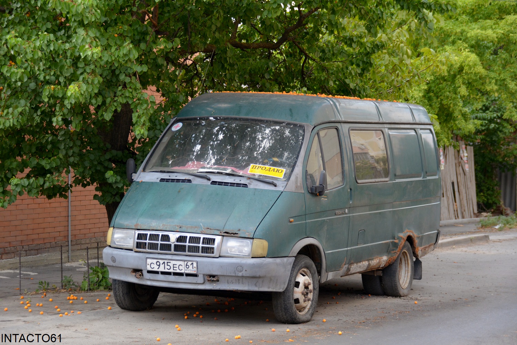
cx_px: 258
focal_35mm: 93
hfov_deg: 21.9
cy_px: 172
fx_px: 1335
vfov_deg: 14.7
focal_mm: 62
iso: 800
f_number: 4.8
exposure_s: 1/800
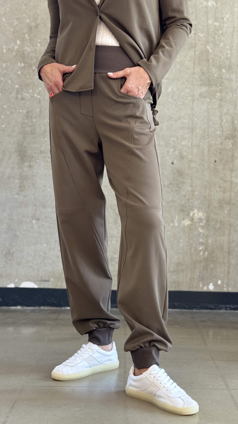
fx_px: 595
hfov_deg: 22.6
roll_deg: -0.5
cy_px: 211
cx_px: 120
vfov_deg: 39.2
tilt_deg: -2.4
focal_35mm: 53
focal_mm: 6.76
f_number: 1.78
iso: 80
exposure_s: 1/50
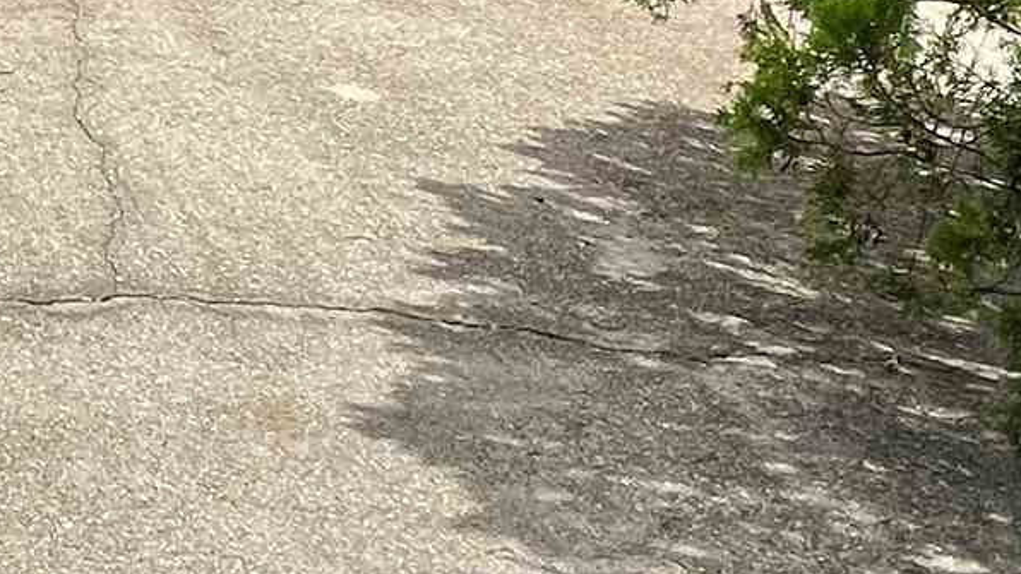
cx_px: -500
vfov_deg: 14.6
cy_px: -447
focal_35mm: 73
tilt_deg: -2.9
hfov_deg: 23.4
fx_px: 1976
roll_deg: -0.7
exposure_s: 1/1727
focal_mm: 1.57
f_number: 1.8
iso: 32
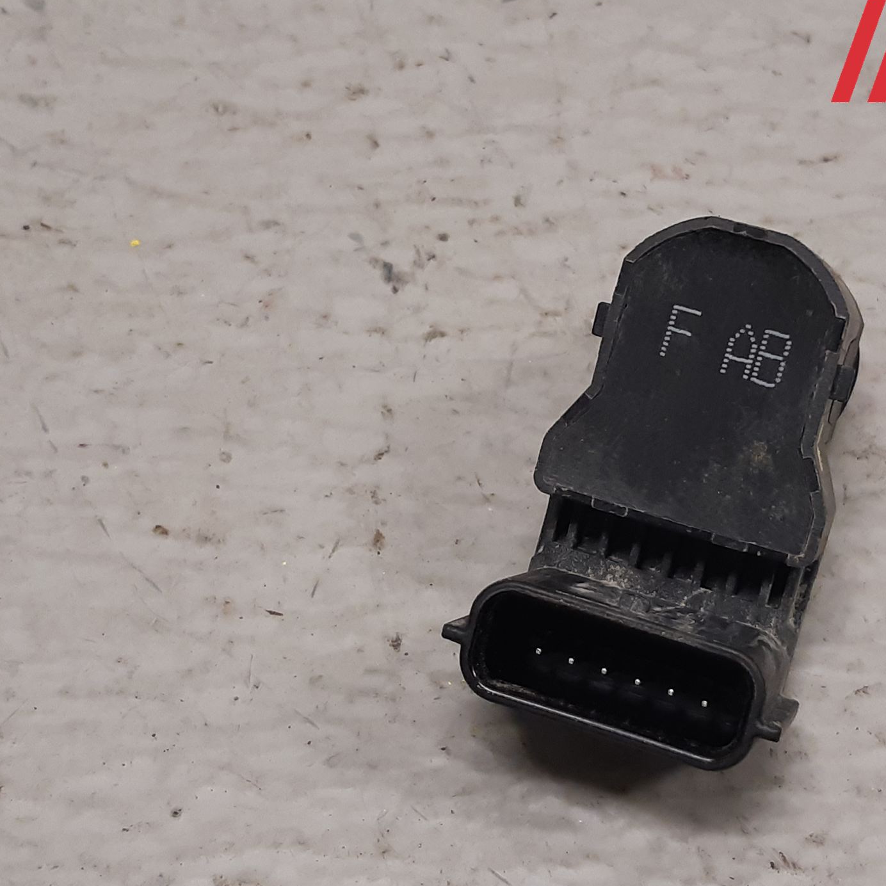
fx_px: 985
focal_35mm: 34
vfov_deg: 48.4
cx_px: 568
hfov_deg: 47.9
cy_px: 486
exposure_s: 1/50
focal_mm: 3.93
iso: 125
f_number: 1.7
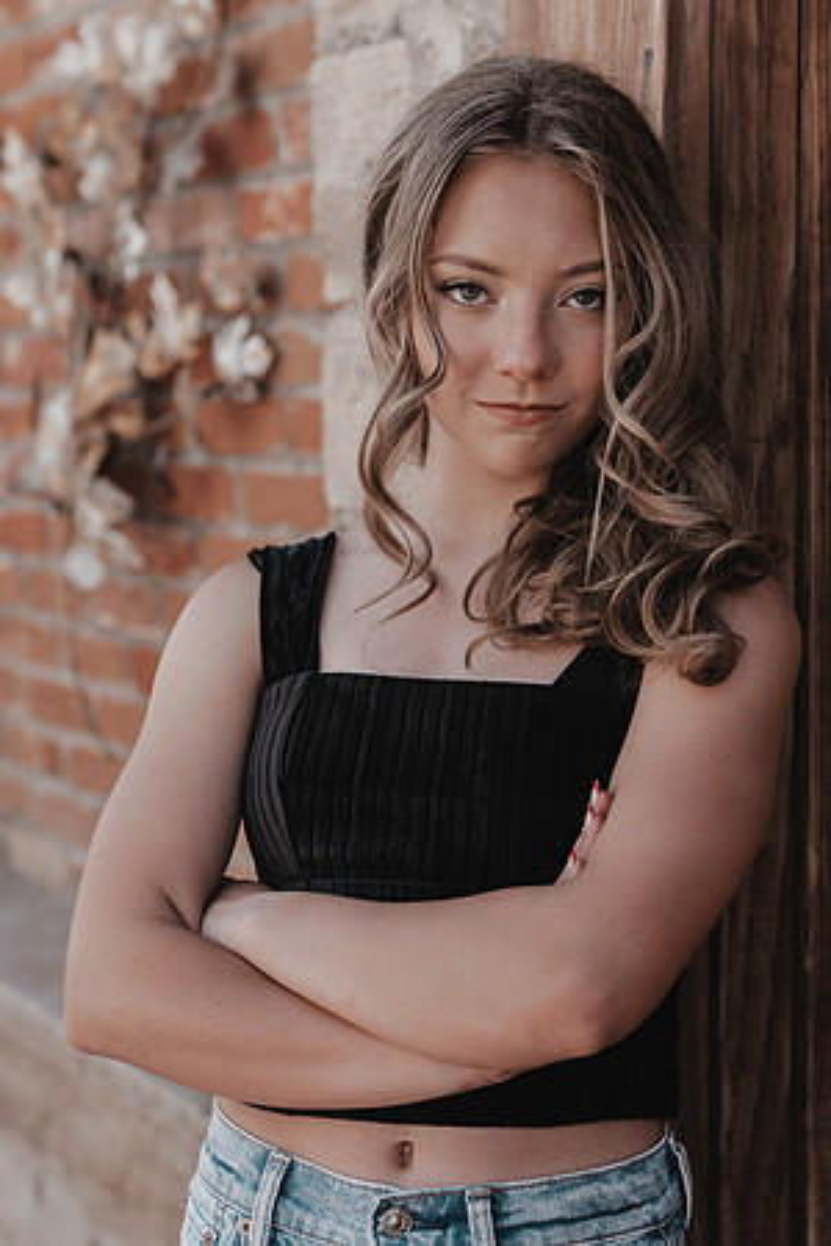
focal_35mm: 67
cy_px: 623
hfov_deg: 20.3
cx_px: 416
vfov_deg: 30.1
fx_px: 2320
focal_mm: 67
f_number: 4
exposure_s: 1/200
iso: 100
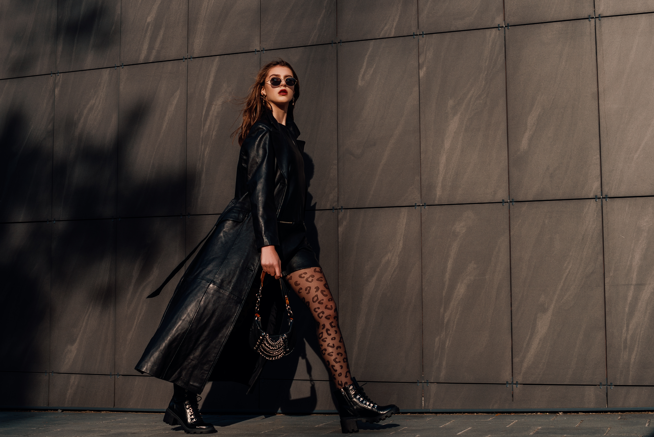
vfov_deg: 27.0
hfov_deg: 39.6
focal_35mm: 50
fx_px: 909
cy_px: 218
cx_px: 327
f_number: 5.6
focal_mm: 50
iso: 100
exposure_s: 1/640
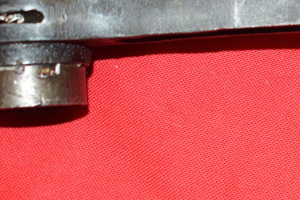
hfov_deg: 11.6
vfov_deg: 8.2
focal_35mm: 168
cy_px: 22
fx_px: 1399
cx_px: 479
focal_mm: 29
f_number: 5.6
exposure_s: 1/125
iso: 800
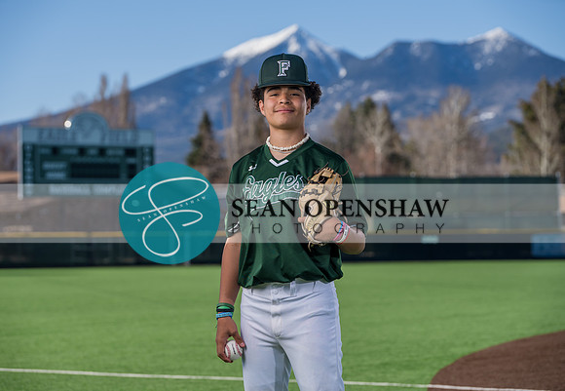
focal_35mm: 107
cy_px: 196
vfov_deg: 13.2
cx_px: 272
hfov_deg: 19.0
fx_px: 1693
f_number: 4.5
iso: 125
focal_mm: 104
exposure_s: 1/800
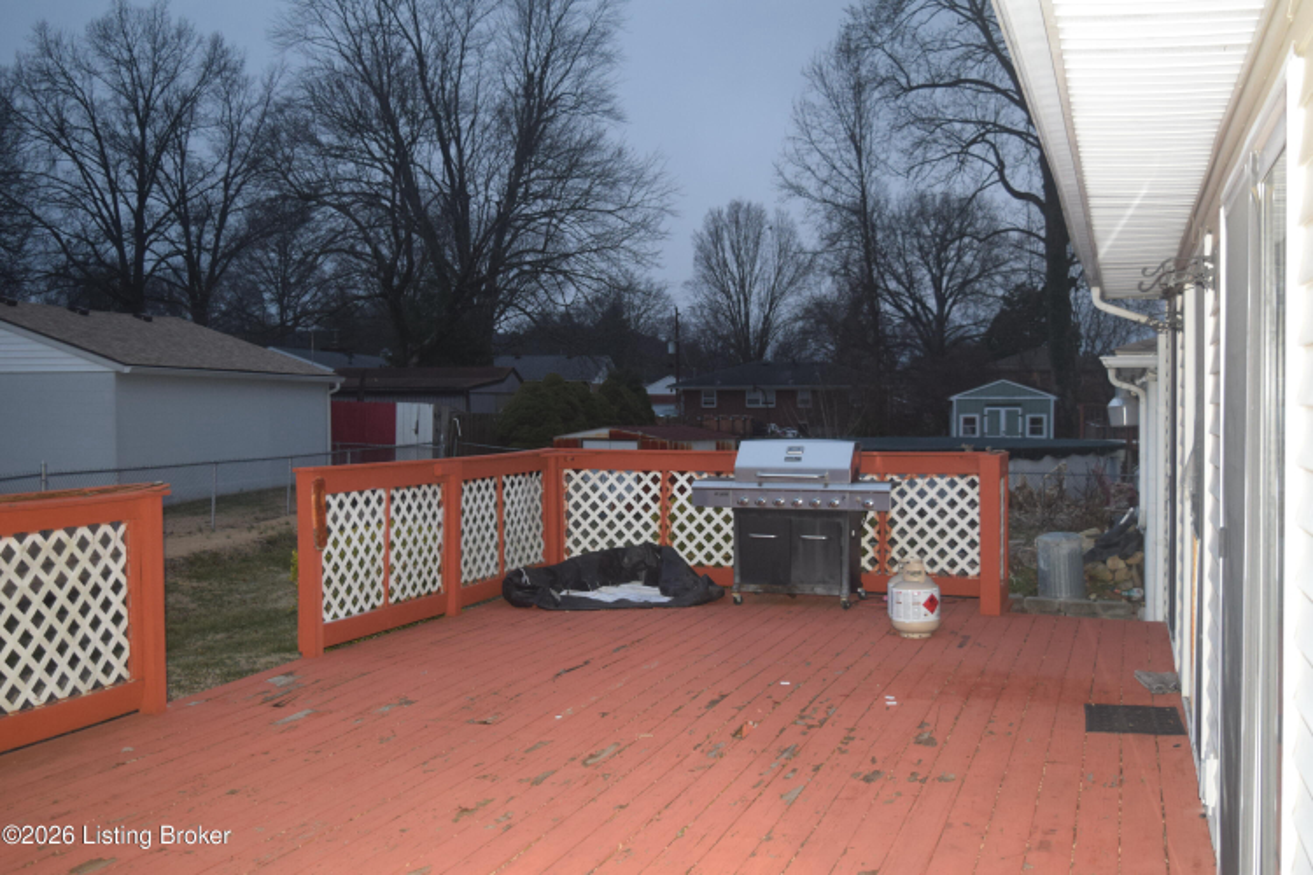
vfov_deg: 34.2
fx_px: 1422
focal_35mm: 39
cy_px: 438
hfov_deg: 49.6
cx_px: 656
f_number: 4
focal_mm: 26
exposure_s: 1/60
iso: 800
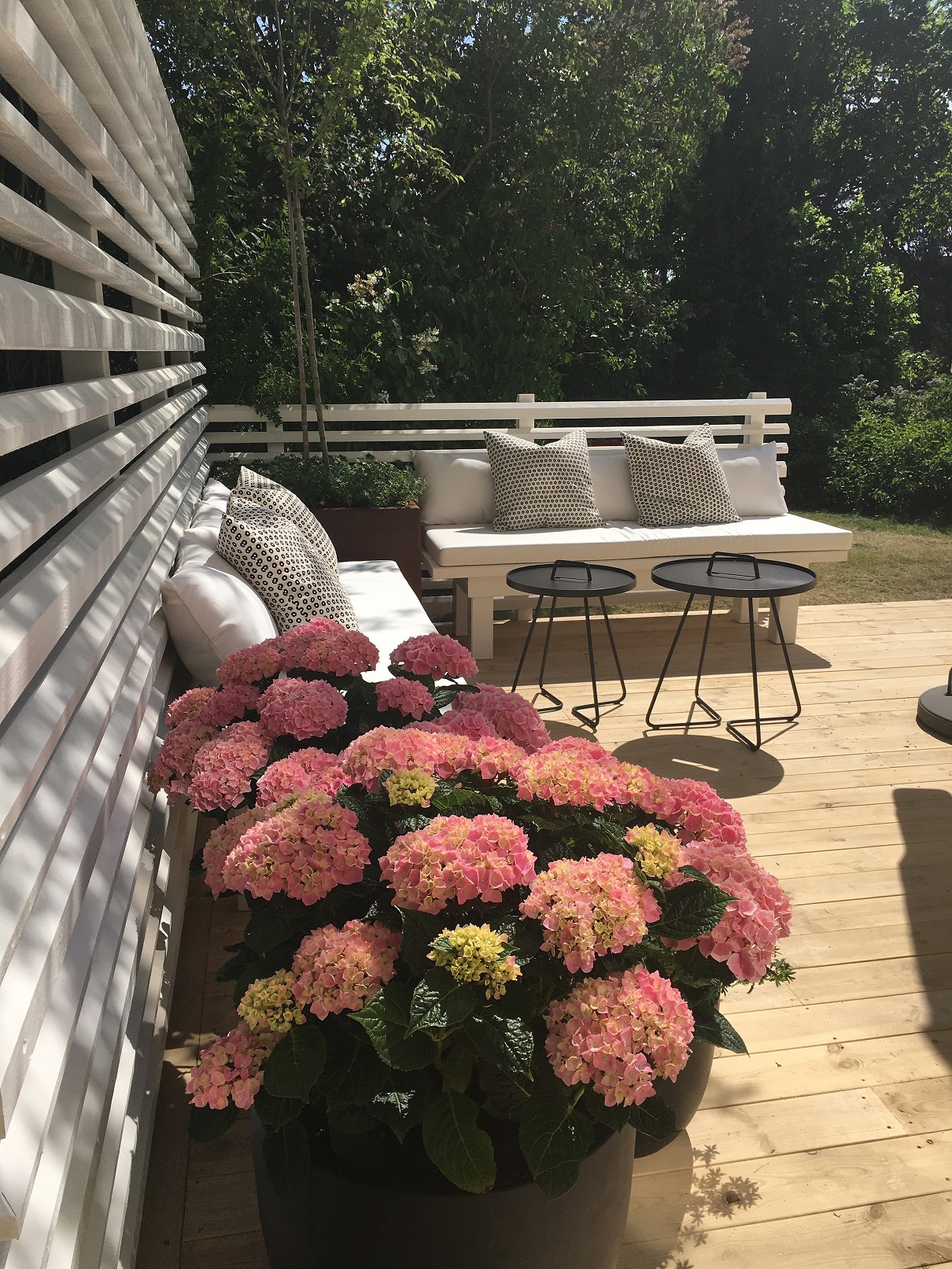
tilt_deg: -13.6
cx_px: 476
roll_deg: +0.0
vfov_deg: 61.7
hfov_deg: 48.2
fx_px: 1063
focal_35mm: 29
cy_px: 634
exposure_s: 1/2481
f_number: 2.2
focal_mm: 4.15
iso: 25
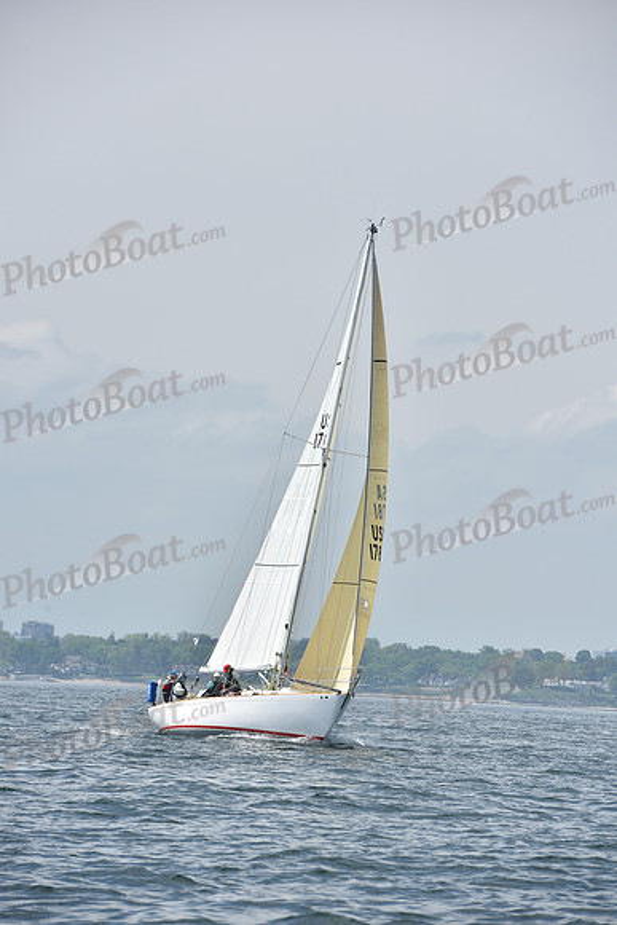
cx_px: 308
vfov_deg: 10.3
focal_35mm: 200
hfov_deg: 6.9
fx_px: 5138
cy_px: 462
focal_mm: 200
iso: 200
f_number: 9
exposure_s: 1/800
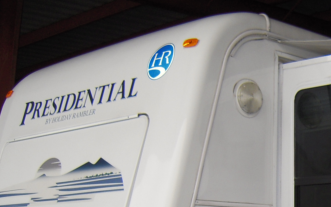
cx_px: 361
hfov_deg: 23.4
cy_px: 243
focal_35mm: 83
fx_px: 749
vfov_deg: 15.2
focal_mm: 5
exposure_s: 1/250
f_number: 2.7
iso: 100
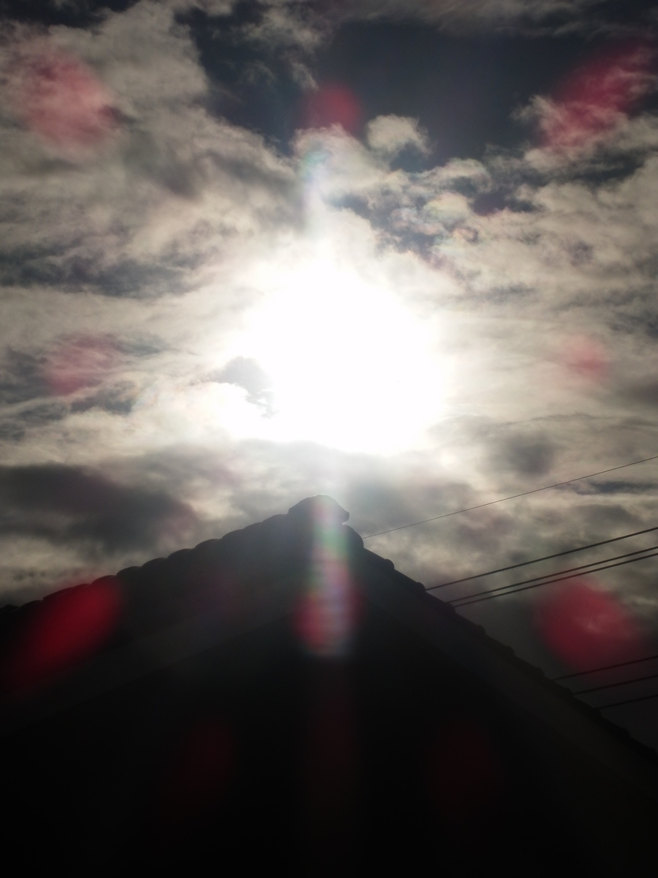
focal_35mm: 110
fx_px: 2788
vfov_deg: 17.9
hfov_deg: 13.5
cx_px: 329
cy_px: 439
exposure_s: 1/2000
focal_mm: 19.5
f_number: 13.7
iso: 80
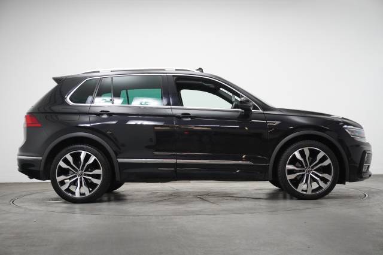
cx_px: 192
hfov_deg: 38.9
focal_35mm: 51
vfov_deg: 26.5
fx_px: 542
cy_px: 128
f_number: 4.5
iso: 3200
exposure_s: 1/200
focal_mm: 34
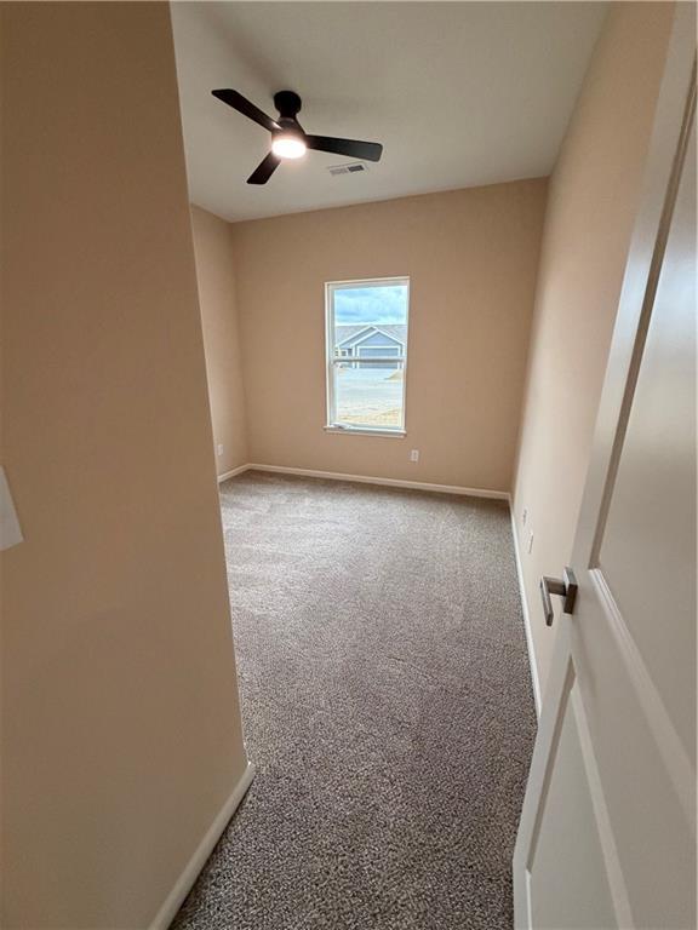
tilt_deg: -15.2
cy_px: 465
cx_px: 349
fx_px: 376
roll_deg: +0.6
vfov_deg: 102.1
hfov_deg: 85.7
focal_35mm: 14
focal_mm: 2.22
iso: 320
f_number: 2.2
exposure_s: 1/120
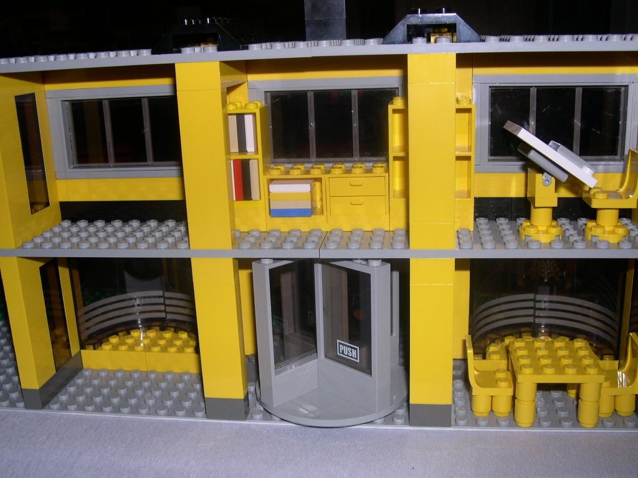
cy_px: 239
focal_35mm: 38
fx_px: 700
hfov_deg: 49.0
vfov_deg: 37.7
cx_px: 319
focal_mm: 8
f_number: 7.6
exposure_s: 1/60
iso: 100
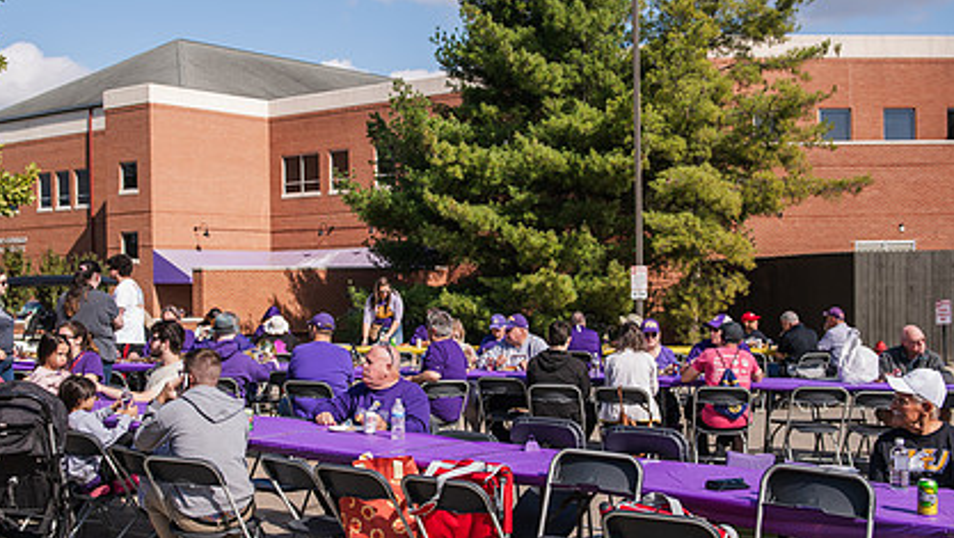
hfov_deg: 40.5
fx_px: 1291
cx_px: 432
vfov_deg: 23.5
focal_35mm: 51
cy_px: 290
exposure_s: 1/800
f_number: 3.5
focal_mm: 35
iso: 100
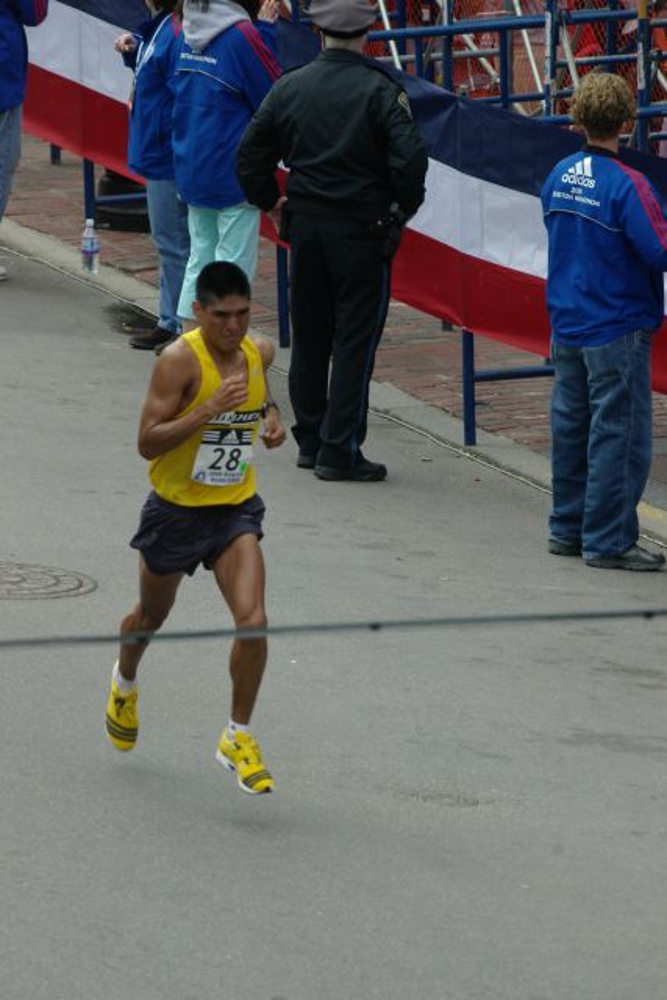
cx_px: 334
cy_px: 500
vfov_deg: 5.1
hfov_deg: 3.4
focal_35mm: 405
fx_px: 11249
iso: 400
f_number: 7.1
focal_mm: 270
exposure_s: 1/400
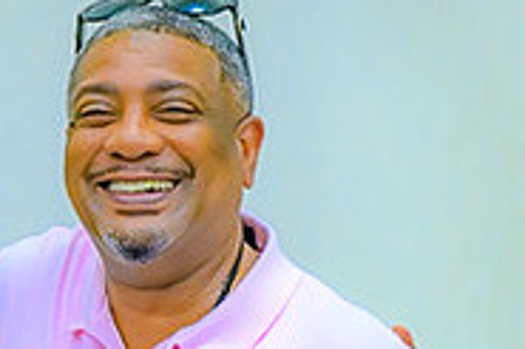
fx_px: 5333
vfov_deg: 3.7
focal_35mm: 366
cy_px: 454
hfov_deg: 5.6
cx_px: -378
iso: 1000
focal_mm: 70
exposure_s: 1/125
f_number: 2.8
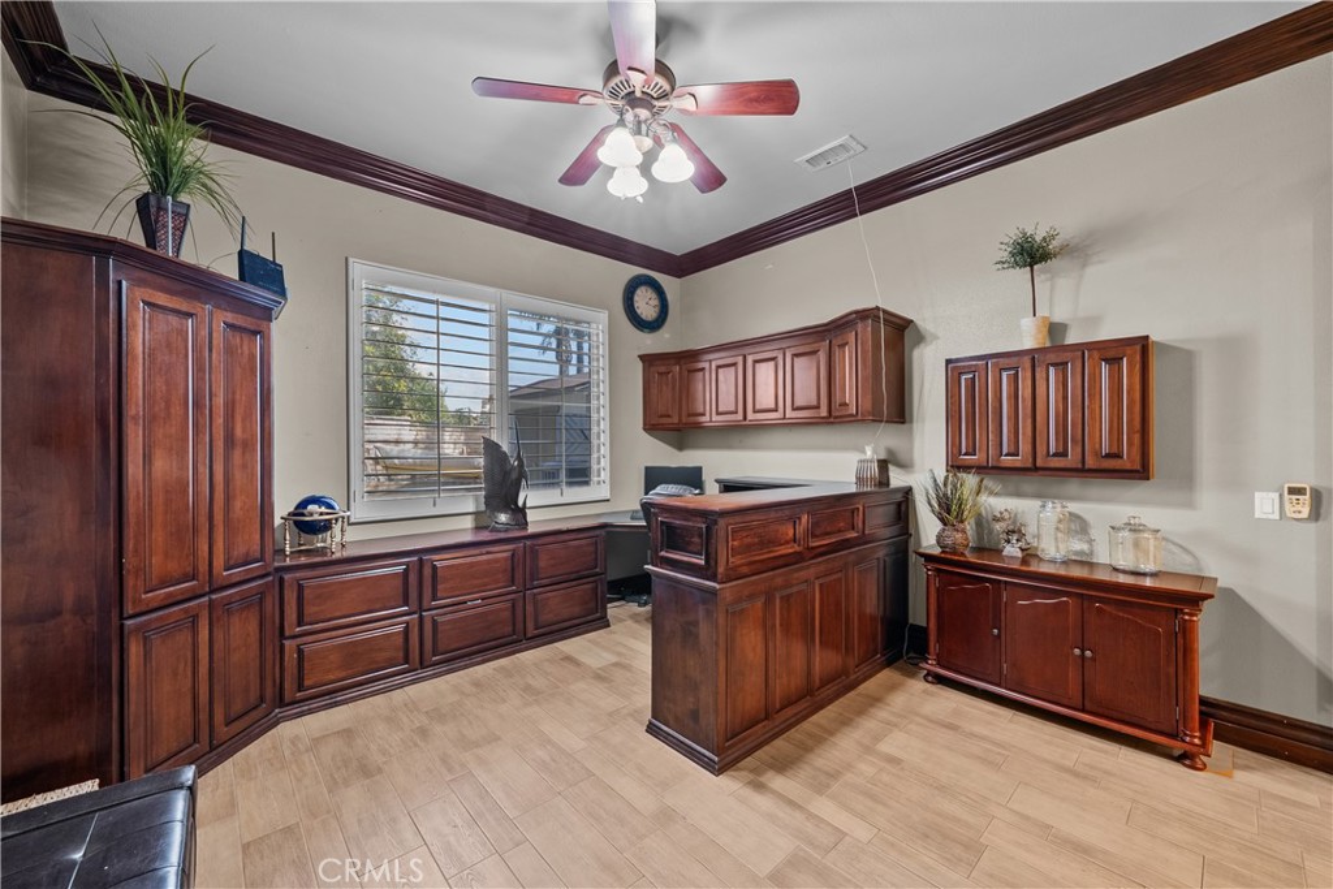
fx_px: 481
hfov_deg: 108.3
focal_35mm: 13
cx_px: 666
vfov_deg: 85.4
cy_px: 444
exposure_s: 2
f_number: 9
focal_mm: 13
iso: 125
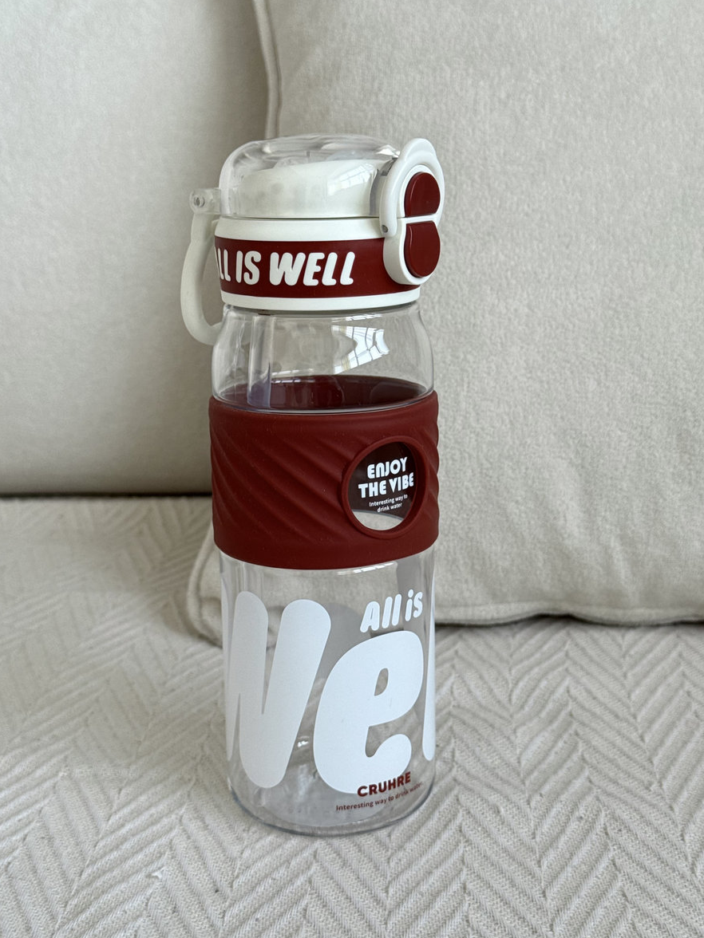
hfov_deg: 29.7
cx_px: 349
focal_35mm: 49
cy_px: 463
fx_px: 1329
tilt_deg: -15.6
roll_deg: +0.2
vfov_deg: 38.9
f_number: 1.78
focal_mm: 6.76
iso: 80
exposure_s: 1/232
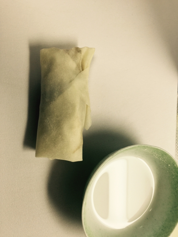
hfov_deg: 48.2
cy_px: 118
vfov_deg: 61.7
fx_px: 199
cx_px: 89
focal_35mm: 29
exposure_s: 1/33
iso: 32
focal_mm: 4.15
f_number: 2.2
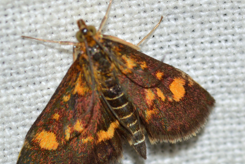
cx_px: 116
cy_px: 92
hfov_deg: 9.7
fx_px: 1450
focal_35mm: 213
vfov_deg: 6.5
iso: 100
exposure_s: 1/200
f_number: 18
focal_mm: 100
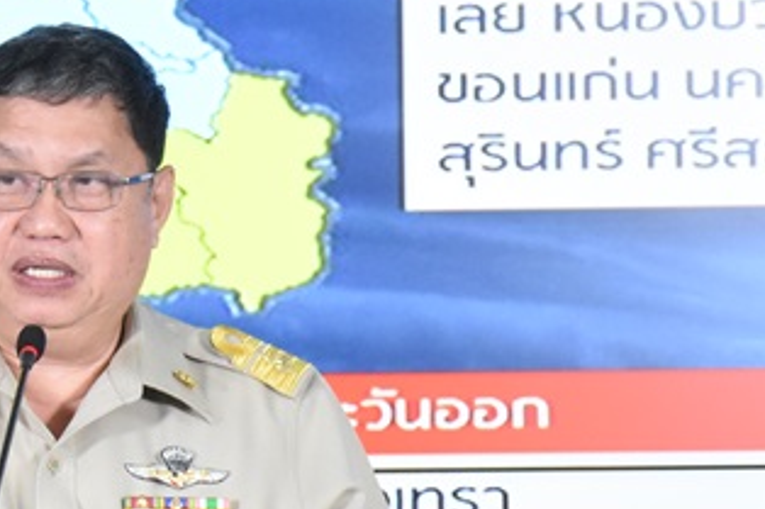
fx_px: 10362
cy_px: 197
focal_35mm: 488
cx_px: -63
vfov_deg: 2.8
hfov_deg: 4.2
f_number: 5.6
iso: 3200
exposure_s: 1/250
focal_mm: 85
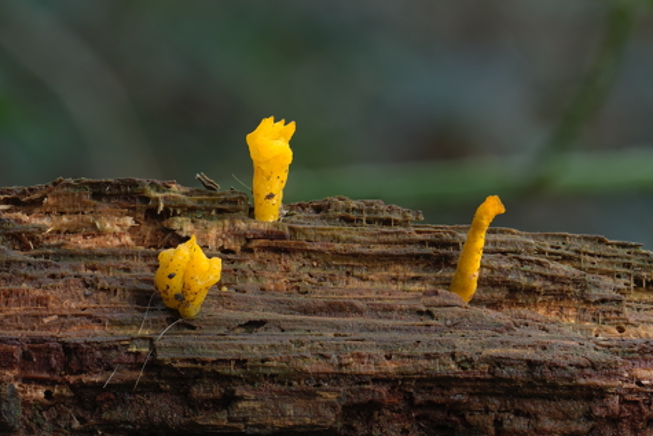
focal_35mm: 126
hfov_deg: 16.3
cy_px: 194
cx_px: 329
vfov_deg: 10.9
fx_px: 2286
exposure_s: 1/5
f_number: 5.6
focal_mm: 60
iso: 200
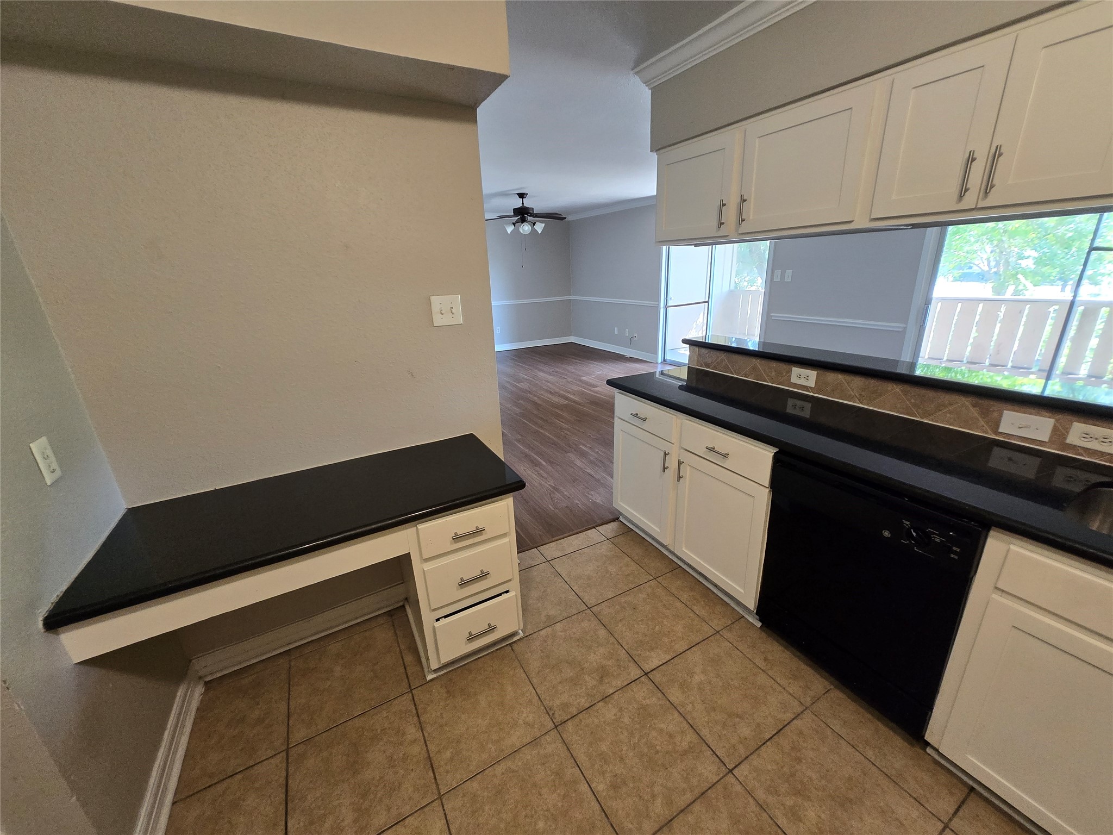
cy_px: 418
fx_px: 418
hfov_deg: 106.2
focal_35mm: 13
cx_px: 556
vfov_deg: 89.9
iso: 200
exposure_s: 1/60
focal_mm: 1.7
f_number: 2.2
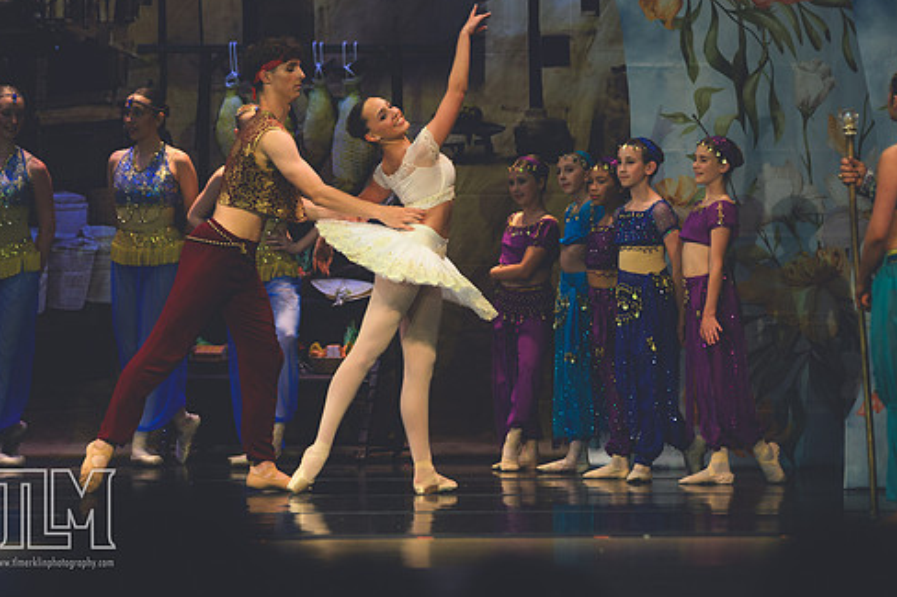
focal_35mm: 303
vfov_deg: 4.5
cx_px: 450
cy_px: 298
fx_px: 7547
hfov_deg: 6.8
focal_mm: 170
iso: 900
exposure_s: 1/500
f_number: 2.8
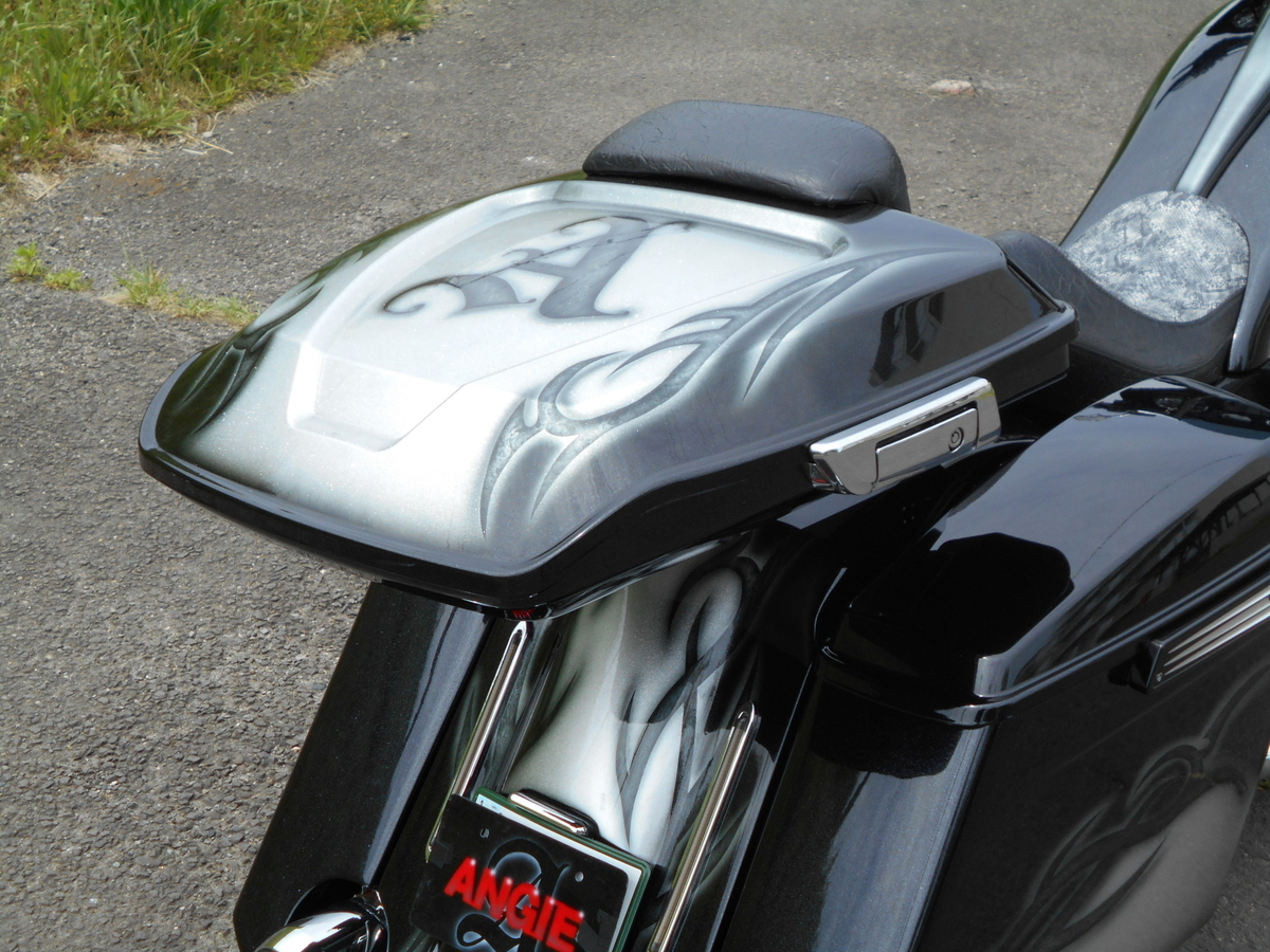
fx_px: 2128
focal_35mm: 58
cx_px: 635
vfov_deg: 25.2
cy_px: 476
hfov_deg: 33.2
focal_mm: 10
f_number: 4.9
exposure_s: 1/400
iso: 80
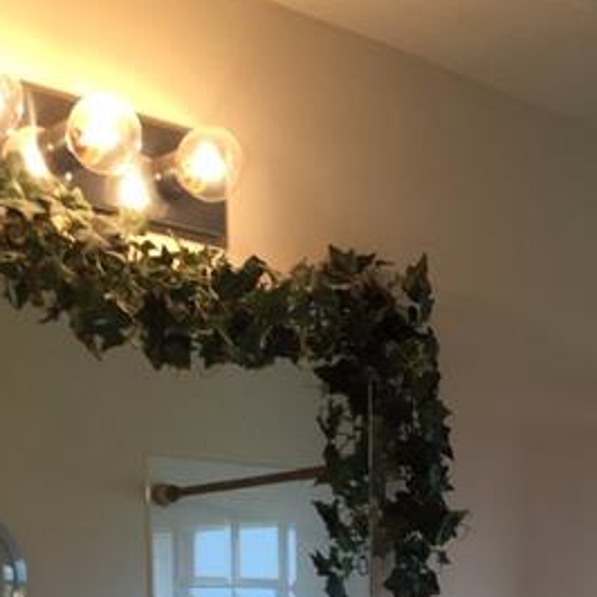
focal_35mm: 74
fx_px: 1444
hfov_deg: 23.3
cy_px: 810
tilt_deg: -6.7
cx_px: 350
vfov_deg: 20.9
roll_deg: -0.1
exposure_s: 1/60
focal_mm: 4.15
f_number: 2.2
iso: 32
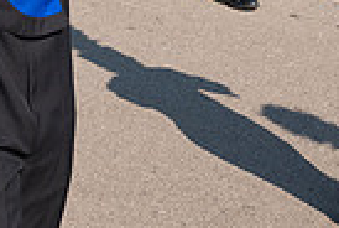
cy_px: -182
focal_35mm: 131
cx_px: 146
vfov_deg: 10.0
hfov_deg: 15.6
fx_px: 1236
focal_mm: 31
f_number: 6.3
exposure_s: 1/800
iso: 320
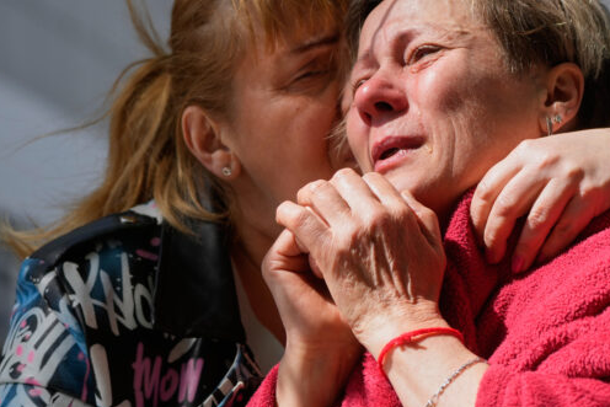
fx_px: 3356
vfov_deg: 6.9
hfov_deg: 10.4
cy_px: 197
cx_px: 379
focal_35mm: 198
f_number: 5.6
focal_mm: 128
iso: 400
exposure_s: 1/1250
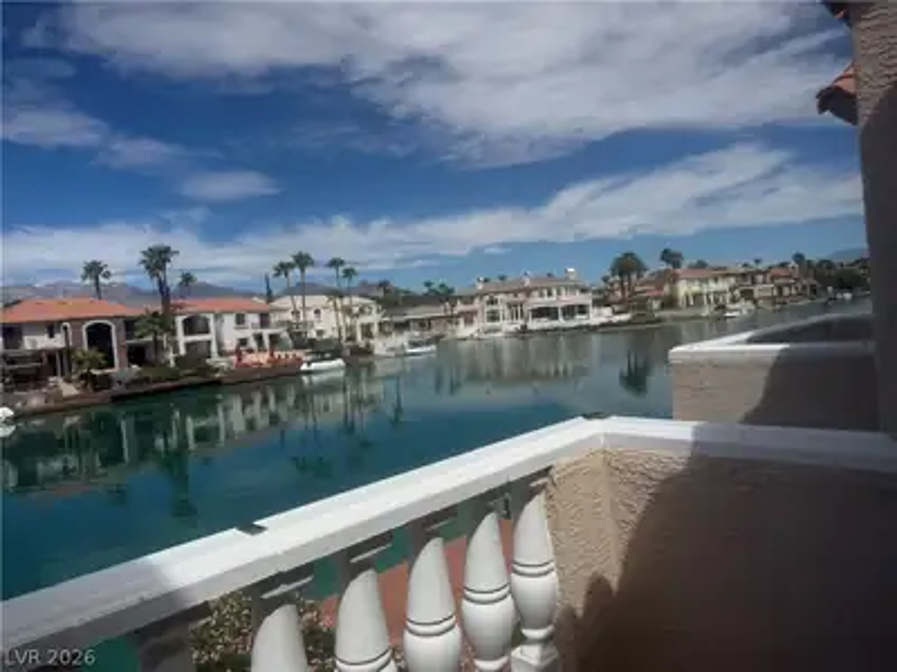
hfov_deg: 71.6
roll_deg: +5.3
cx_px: 448
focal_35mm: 24
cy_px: 336
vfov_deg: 56.8
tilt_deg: -1.6
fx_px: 622
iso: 80
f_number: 1.78
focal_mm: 6.76
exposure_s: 1/10309
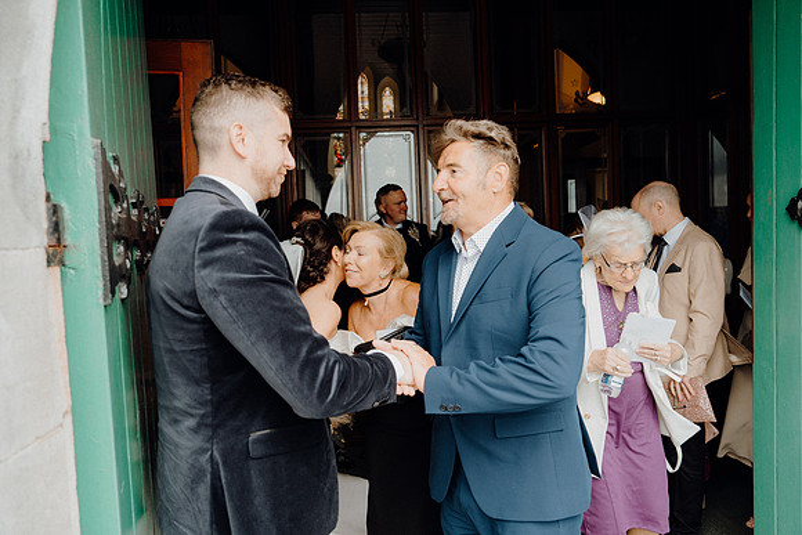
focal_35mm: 26
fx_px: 579
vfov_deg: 49.6
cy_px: 268
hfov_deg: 69.4
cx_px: 401
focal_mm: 26
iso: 250
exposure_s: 1/200
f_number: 3.5
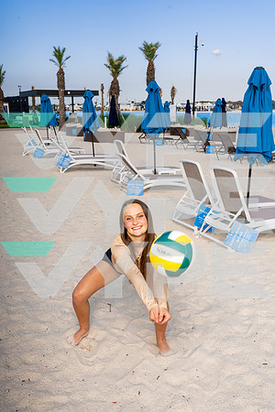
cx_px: 138
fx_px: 412
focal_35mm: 36
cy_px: 206
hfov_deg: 36.9
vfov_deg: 53.1
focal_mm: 36
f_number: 10
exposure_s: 1/250
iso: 250
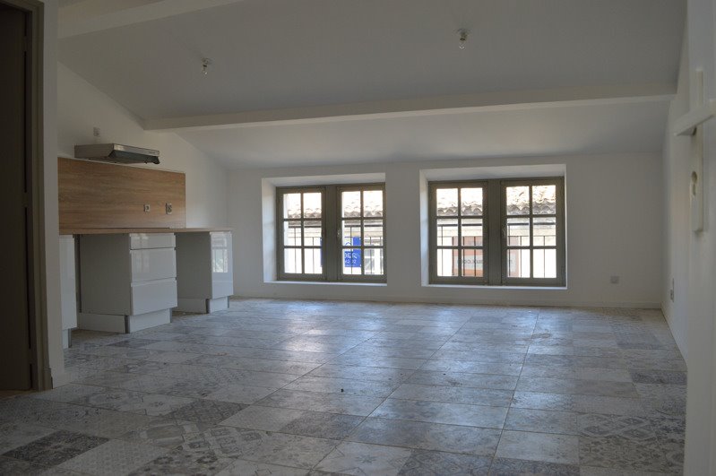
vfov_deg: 47.8
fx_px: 536
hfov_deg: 67.4
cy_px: 238
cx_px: 358
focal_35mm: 27
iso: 400
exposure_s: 1/100
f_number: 5
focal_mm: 18
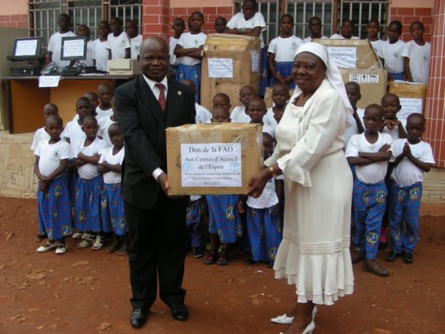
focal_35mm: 38
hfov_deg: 49.0
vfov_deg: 37.7
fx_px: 488
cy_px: 167
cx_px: 222
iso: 50
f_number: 4
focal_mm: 6.3
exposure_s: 1/203
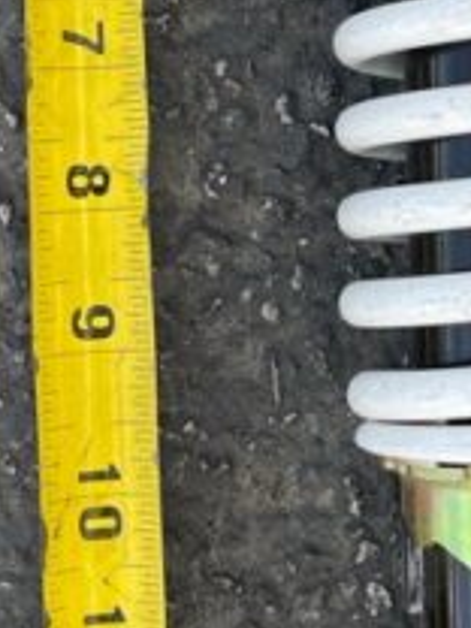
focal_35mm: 100
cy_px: 78
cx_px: 414
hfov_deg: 14.7
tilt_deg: -88.7
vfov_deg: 19.3
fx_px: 1814
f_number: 1.6
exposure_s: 1/605
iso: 32
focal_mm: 5.1
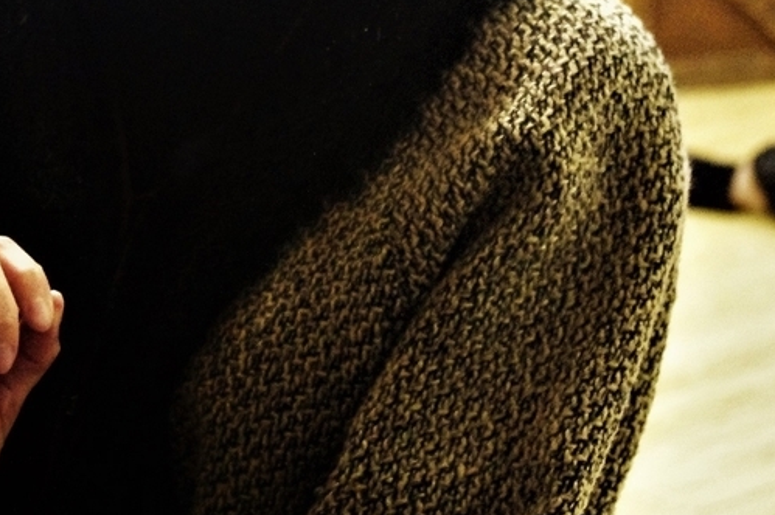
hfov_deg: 14.8
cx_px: 107
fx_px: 2947
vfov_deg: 9.9
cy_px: -85
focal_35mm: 137
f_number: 4.5
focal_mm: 37.5
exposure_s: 1/60
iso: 3200
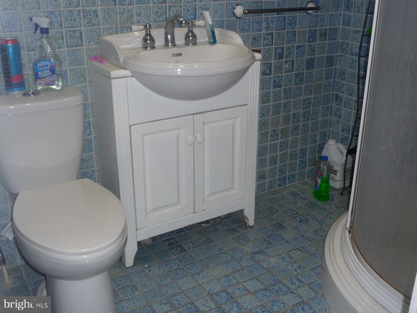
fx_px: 458
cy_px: 156
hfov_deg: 49.0
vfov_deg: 37.7
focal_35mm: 38
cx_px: 208
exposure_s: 1/30
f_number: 3.3
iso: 100
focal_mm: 4.7
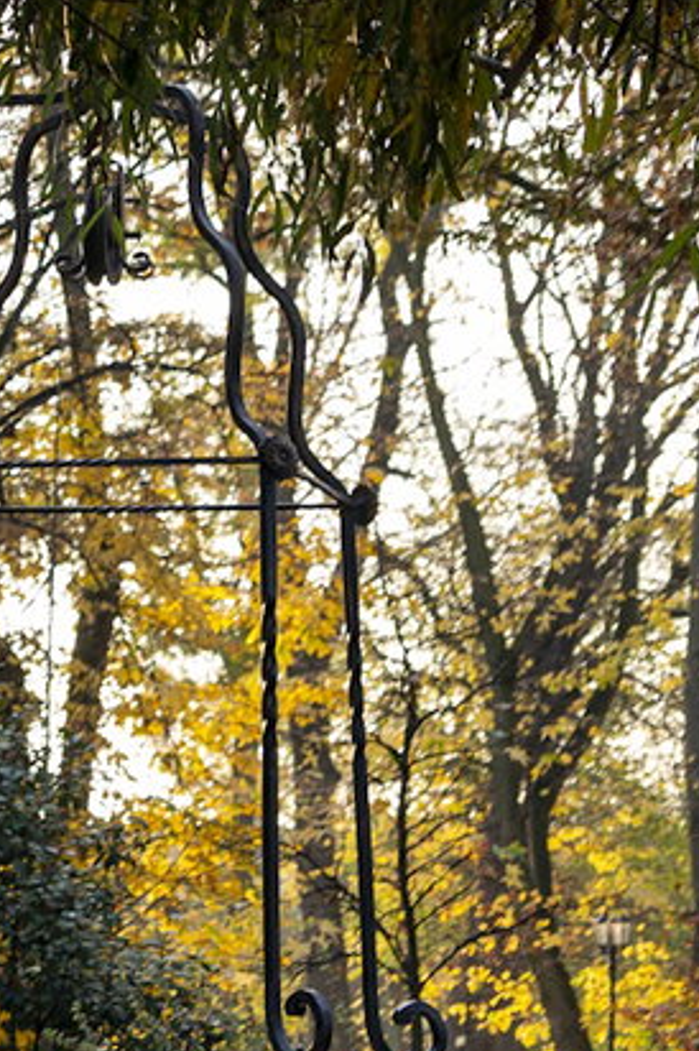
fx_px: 5105
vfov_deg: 11.7
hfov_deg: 7.2
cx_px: -1163
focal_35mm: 175
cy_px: 635
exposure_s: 1/160
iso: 400
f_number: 5.6
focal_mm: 45
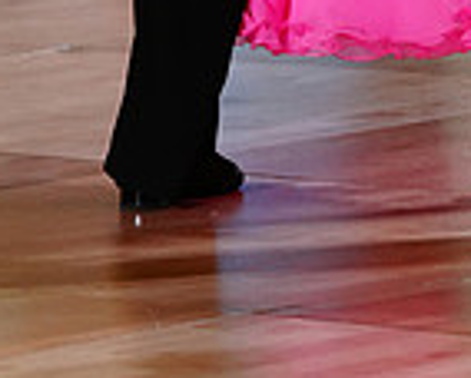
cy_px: -428
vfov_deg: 2.9
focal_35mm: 539
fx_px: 7524
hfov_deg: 3.6
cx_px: 413
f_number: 4
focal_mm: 141
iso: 1600
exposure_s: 1/400
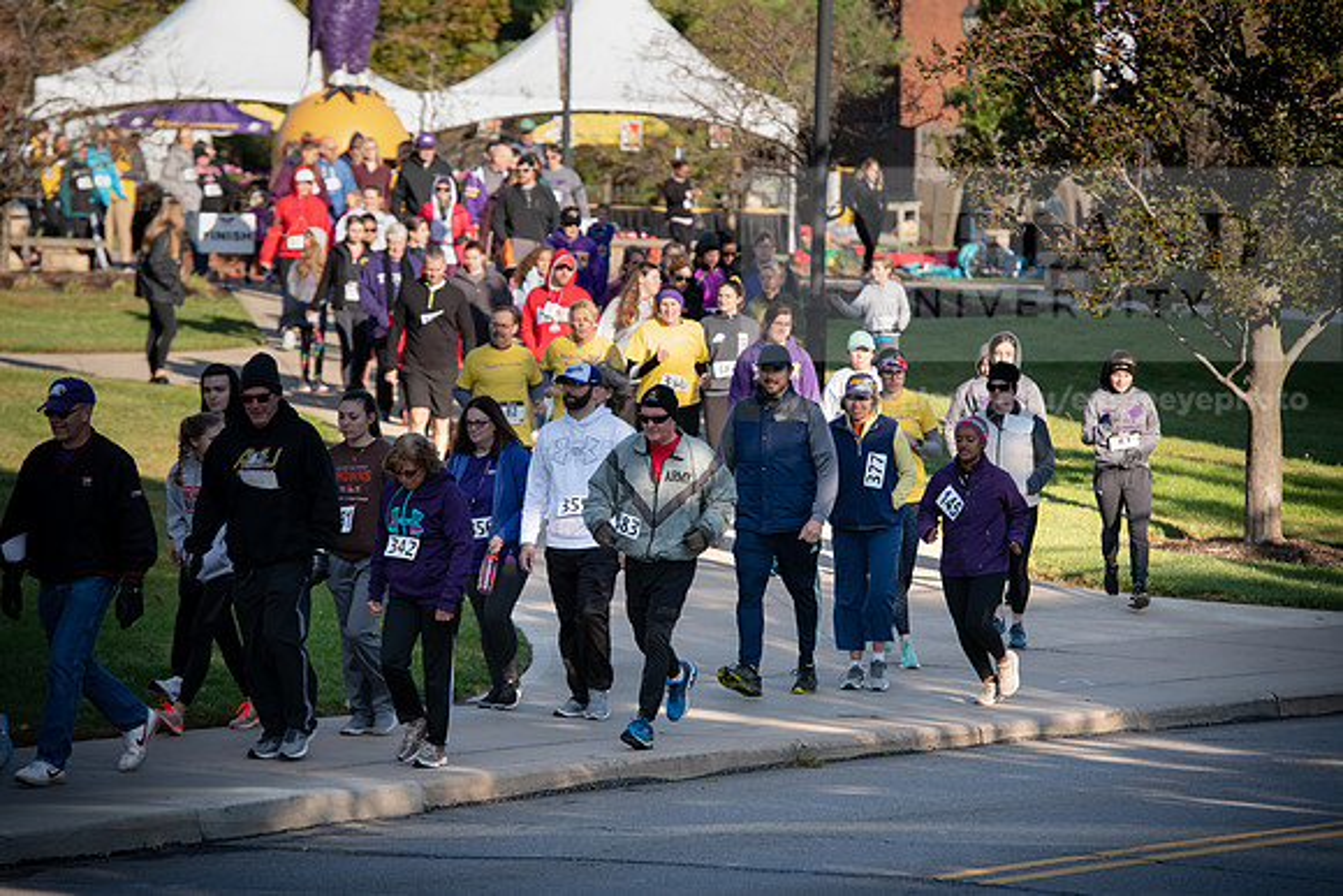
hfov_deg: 12.1
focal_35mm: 170
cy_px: 448
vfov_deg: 8.1
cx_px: 672
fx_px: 6343
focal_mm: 170
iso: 200
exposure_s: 1/500
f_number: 5
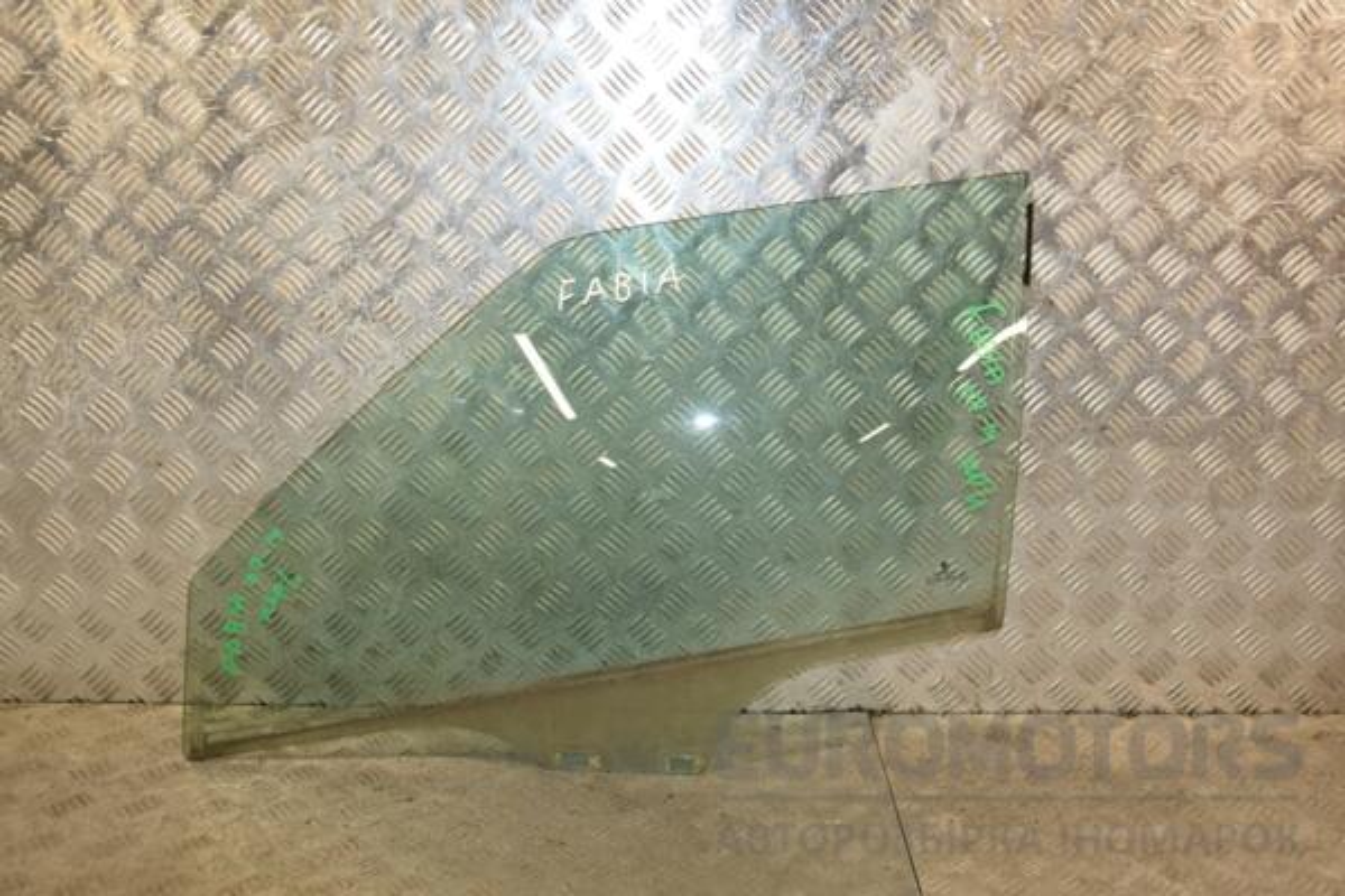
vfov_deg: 34.2
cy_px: 448
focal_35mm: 39
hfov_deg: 49.6
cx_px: 672
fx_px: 1457
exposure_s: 1/160
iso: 800
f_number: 5
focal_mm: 26
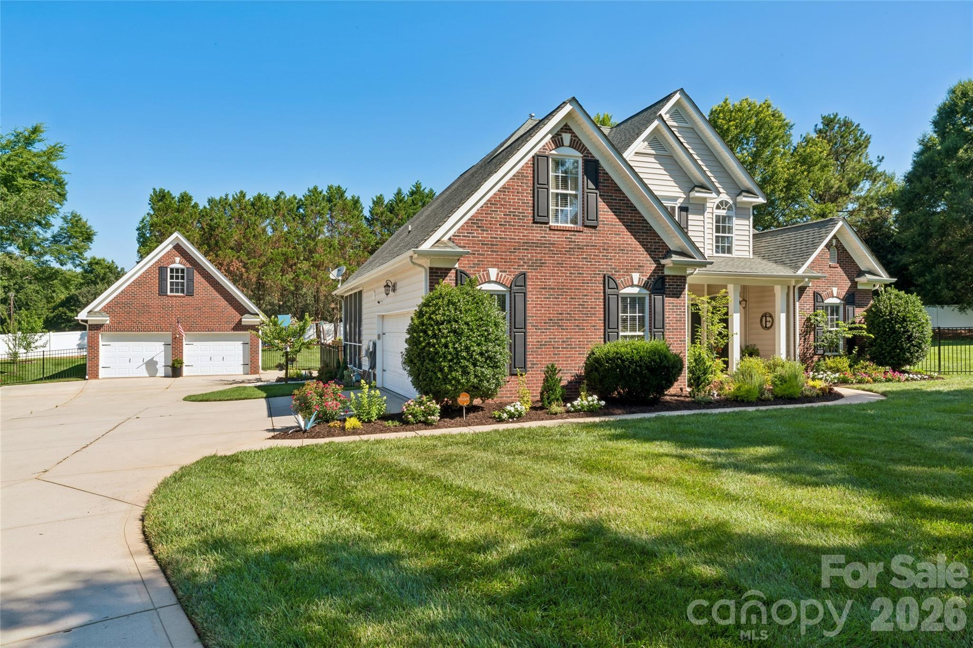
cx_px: 486
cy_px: 324
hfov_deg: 73.7
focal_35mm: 24
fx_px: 649
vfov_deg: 53.1
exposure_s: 1/20
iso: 100
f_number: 22
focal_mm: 24
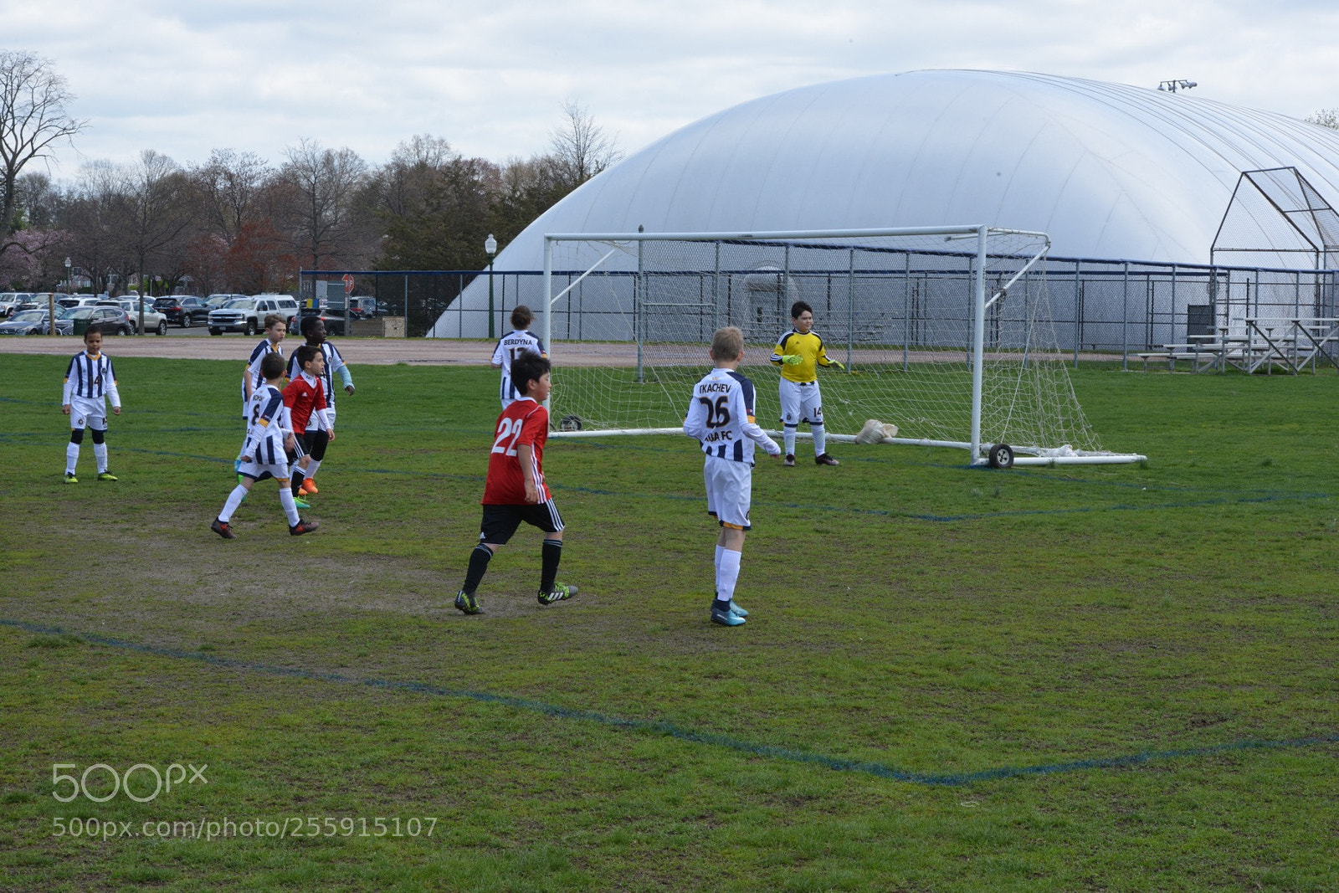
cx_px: 670
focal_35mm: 85
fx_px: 3162
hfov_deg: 23.9
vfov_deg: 16.1
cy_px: 446
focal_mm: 85
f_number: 22
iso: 640
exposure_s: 1/125
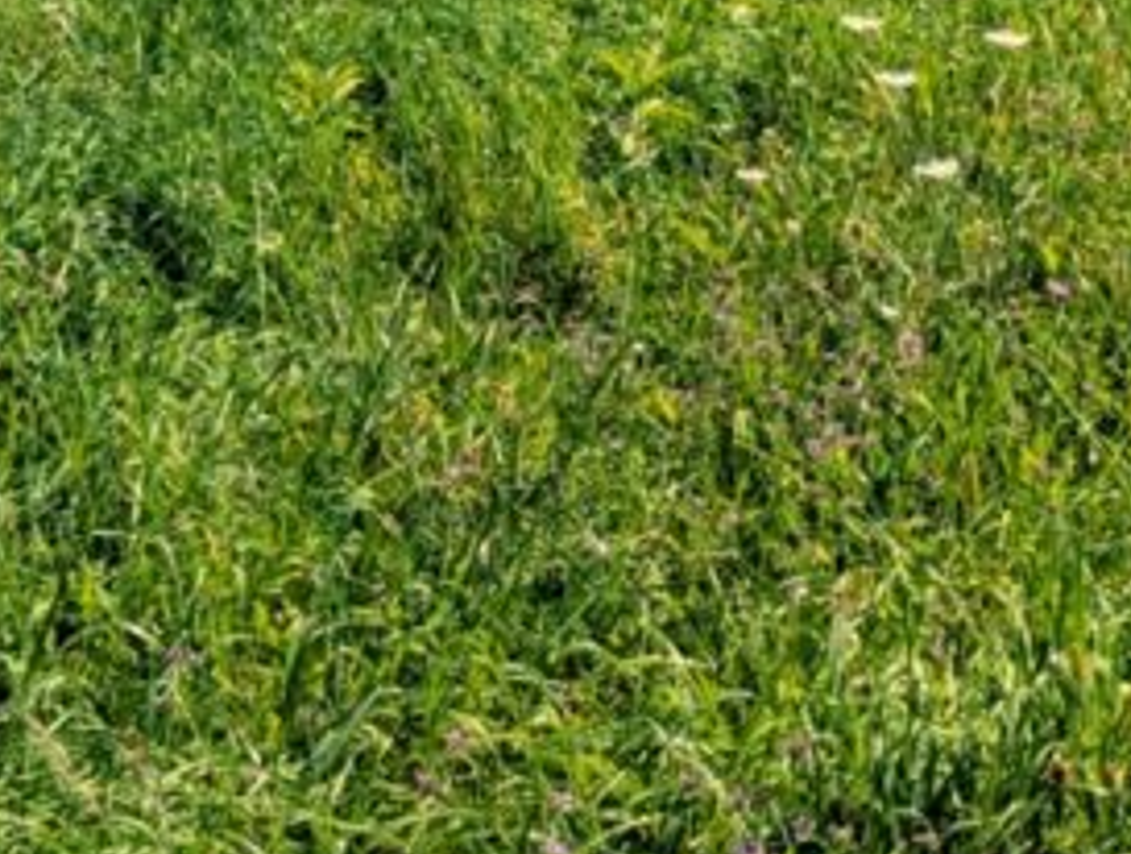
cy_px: -607
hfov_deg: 21.0
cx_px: 17
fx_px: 2947
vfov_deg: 14.7
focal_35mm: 90
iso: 43
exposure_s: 1/2463
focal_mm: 6.81
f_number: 1.85
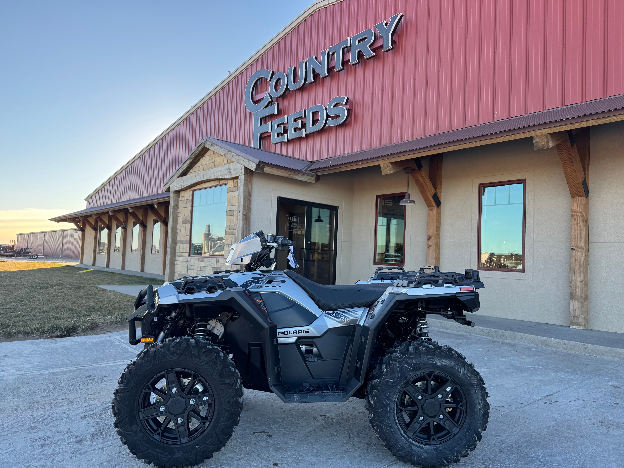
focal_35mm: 24
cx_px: 312
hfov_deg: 71.6
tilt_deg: +3.1
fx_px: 433
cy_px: 234
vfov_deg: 56.8
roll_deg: -1.8
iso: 80
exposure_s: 1/562
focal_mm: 6.76
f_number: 1.78
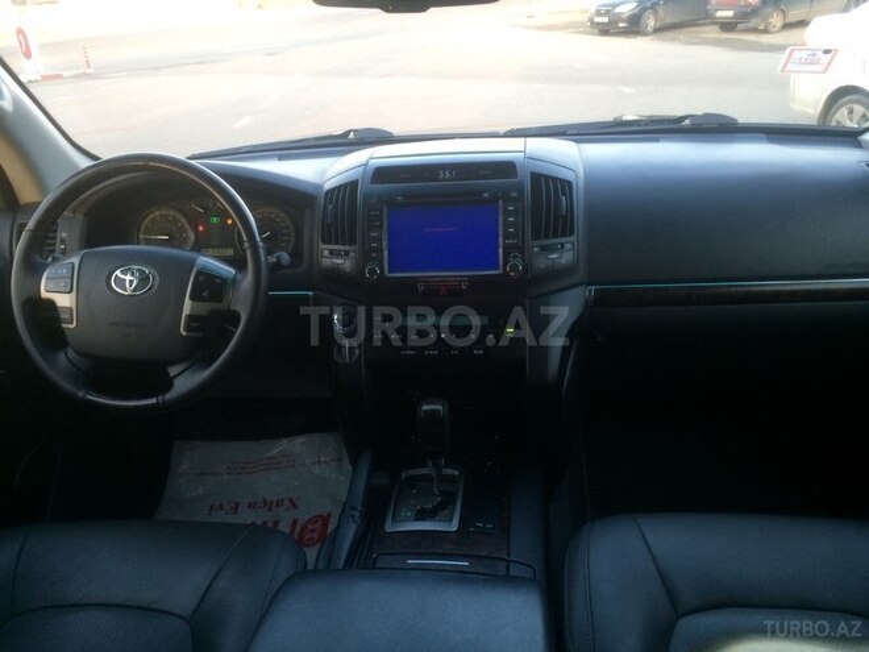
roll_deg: +1.4
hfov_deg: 61.7
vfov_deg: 48.2
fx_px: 728
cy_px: 326
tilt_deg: -25.0
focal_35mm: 29
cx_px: 434
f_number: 2.2
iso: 50
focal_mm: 4.15
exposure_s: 1/33
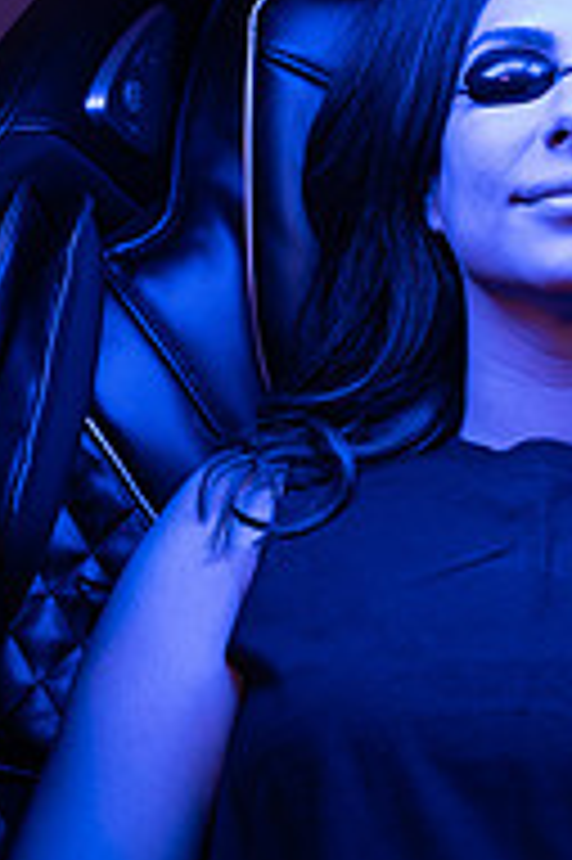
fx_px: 2817
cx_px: 536
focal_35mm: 118
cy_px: 360
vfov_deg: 17.4
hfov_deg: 11.5
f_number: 3.5
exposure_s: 1/50
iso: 200
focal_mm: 50
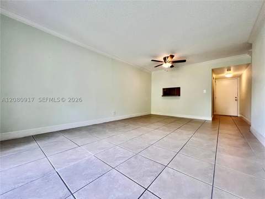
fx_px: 100
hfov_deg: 106.2
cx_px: 132
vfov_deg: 89.9
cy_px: 100
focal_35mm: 13
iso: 160
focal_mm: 1.57
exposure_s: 1/120
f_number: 1.8
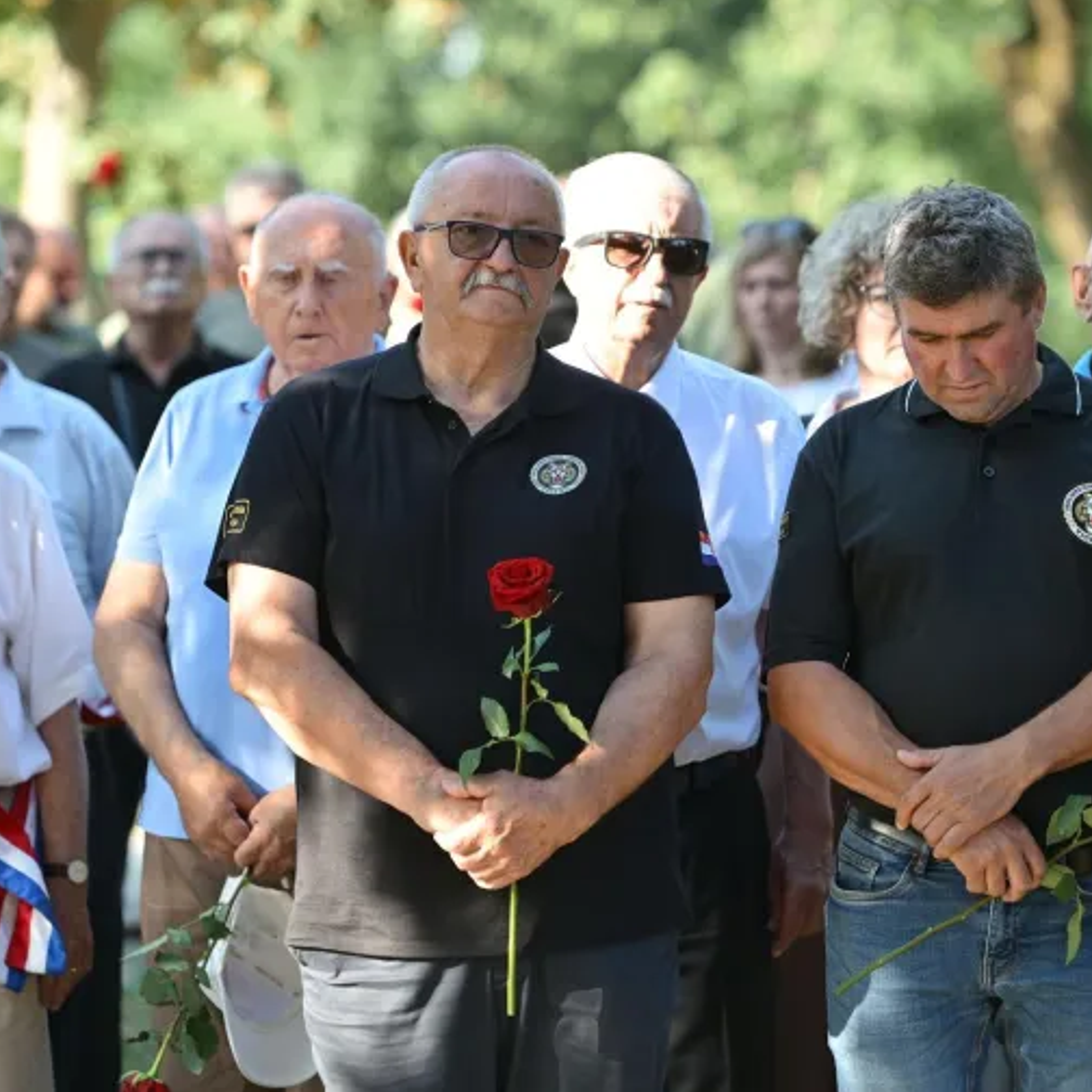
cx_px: 477
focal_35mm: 205
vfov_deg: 8.5
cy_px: 545
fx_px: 7317
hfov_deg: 8.5
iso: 400
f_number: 5
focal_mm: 160
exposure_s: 1/500
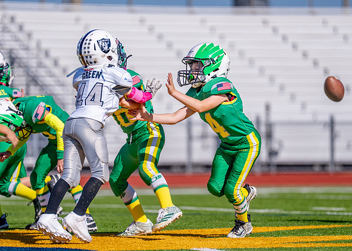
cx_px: 171
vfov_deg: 4.9
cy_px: 144
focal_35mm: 292
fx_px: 2922
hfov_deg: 6.9
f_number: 2.8
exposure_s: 1/8000
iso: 250
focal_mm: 200
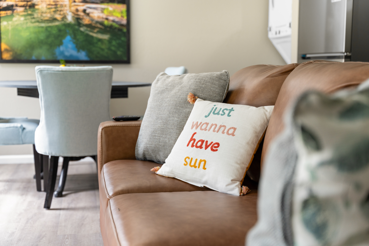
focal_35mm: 47
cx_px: 184
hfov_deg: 41.9
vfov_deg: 28.6
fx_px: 482
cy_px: 123
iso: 400
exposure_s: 1/125
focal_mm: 47
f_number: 2.8
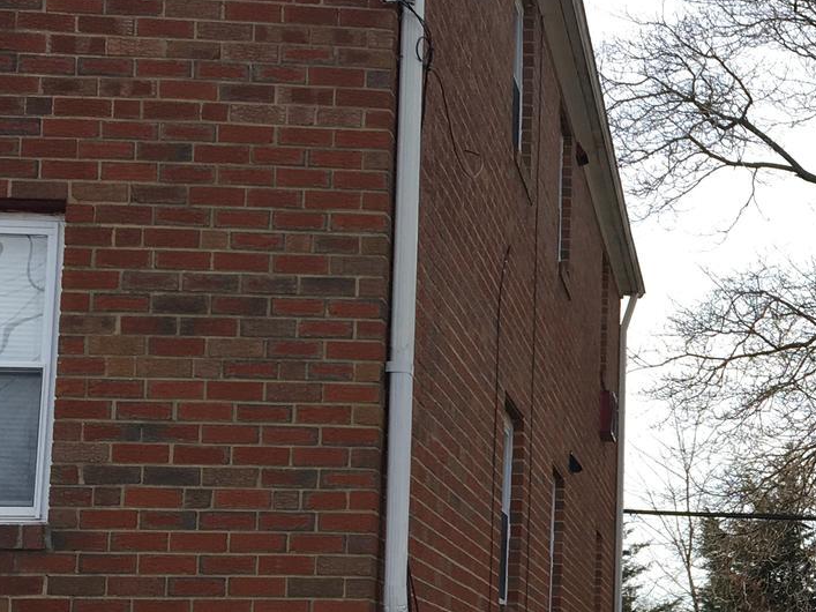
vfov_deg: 17.4
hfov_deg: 21.3
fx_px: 1980
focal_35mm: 84
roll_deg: -0.6
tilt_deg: +7.4
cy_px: 484
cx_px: 1025
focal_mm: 4.15
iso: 25
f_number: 2.2
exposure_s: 1/668
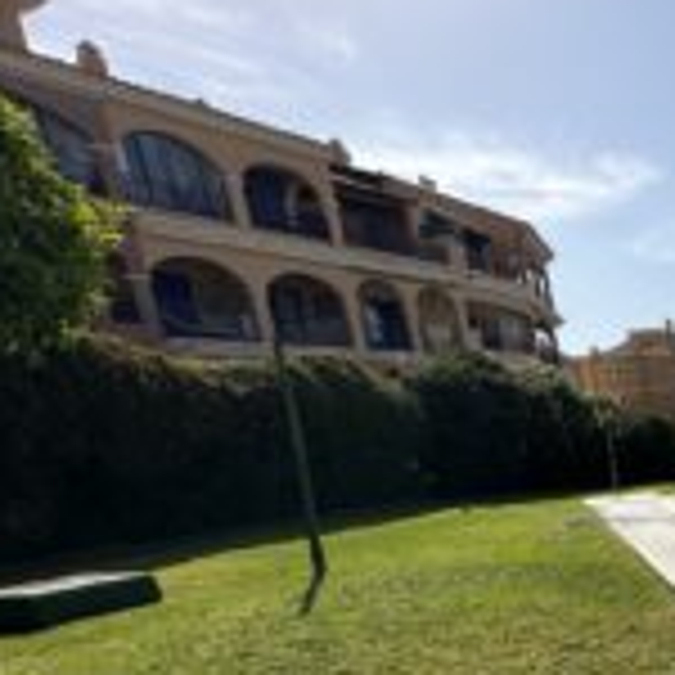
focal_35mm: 33
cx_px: 886
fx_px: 728
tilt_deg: -12.2
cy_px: 562
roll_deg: +4.4
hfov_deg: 34.4
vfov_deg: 46.5
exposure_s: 1/4000
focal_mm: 2.22
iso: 50
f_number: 2.2
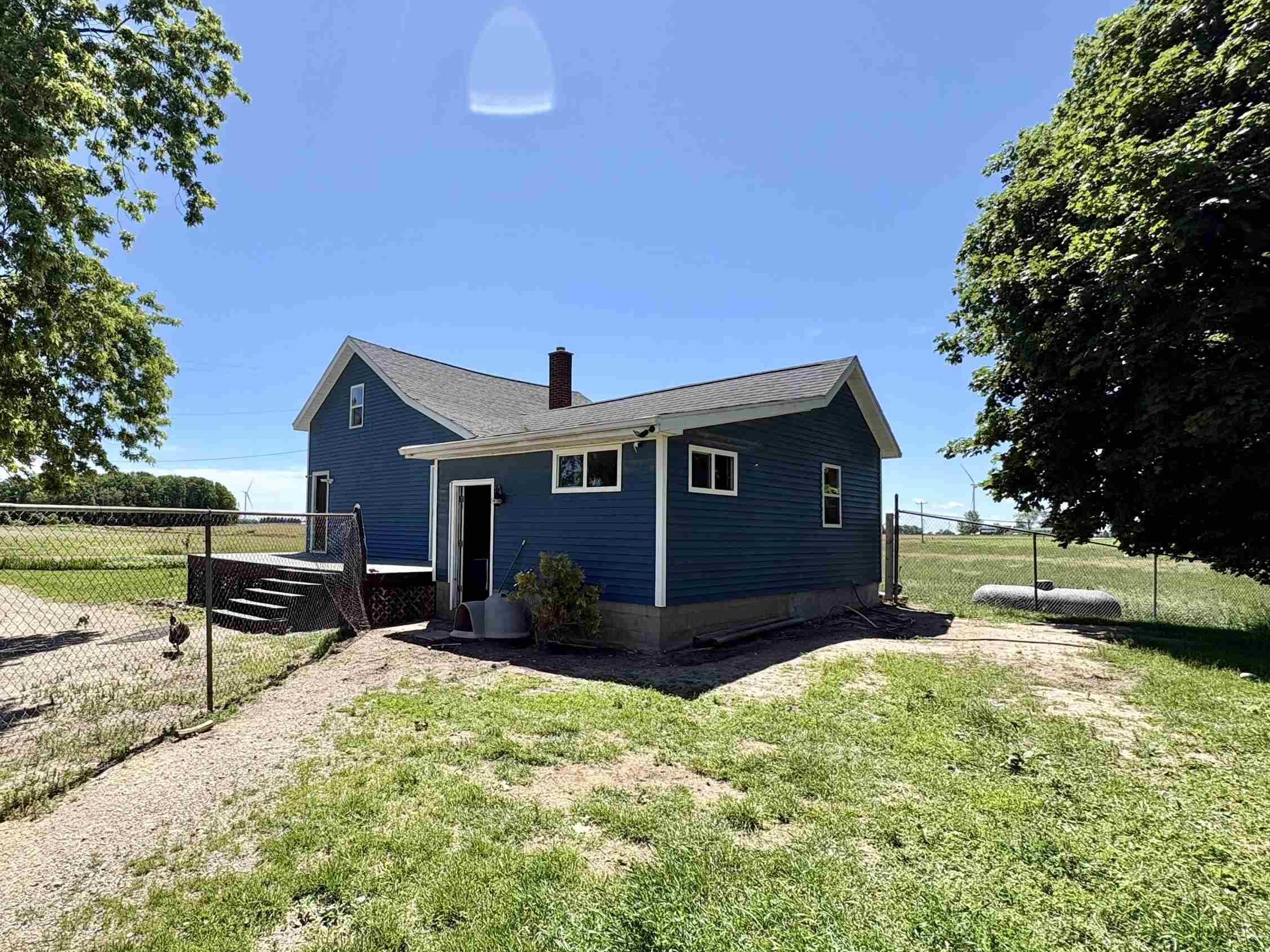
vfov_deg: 68.6
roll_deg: -1.7
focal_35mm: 19
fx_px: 697
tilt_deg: +3.0
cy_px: 497
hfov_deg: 83.7
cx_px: 513
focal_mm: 2.22
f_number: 2.2
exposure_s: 1/1506
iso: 50
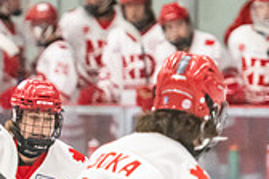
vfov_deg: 2.1
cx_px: -257
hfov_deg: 3.1
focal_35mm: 651
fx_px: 4864
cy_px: 162
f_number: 2.8
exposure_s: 1/800
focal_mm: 135
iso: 4000
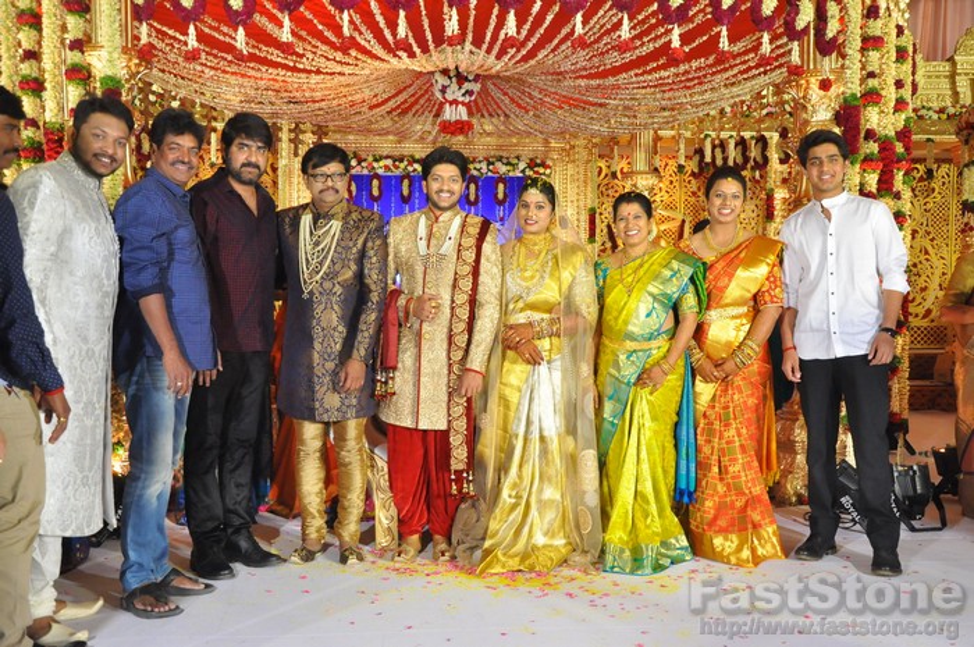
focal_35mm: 36
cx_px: 487
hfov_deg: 53.2
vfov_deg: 36.8
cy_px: 324
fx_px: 973
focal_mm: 24
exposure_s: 1/125
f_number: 6.3
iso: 1600
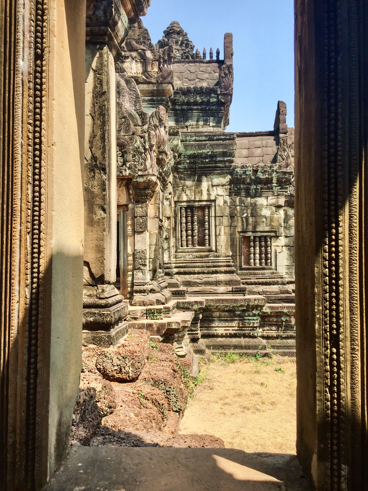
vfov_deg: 61.7
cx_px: 184
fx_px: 411
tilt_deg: +2.5
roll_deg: +0.1
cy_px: 246
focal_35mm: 29
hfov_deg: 48.2
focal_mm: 4.15
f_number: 2.2
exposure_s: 1/1014
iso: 32
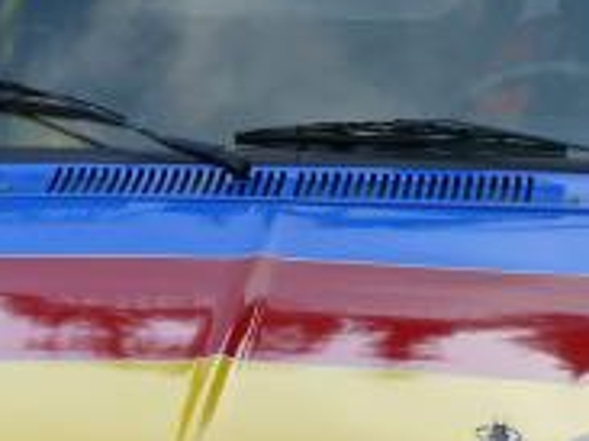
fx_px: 4166
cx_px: 238
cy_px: 340
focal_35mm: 245
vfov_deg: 6.1
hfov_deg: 8.1
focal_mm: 13.5
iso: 100
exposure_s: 1/125
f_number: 4
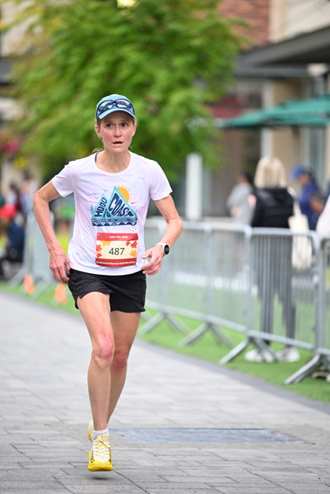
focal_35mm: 195
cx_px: 165
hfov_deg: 7.0
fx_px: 2679
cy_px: 247
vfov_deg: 10.5
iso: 1250
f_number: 2.8
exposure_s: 1/1250
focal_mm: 195
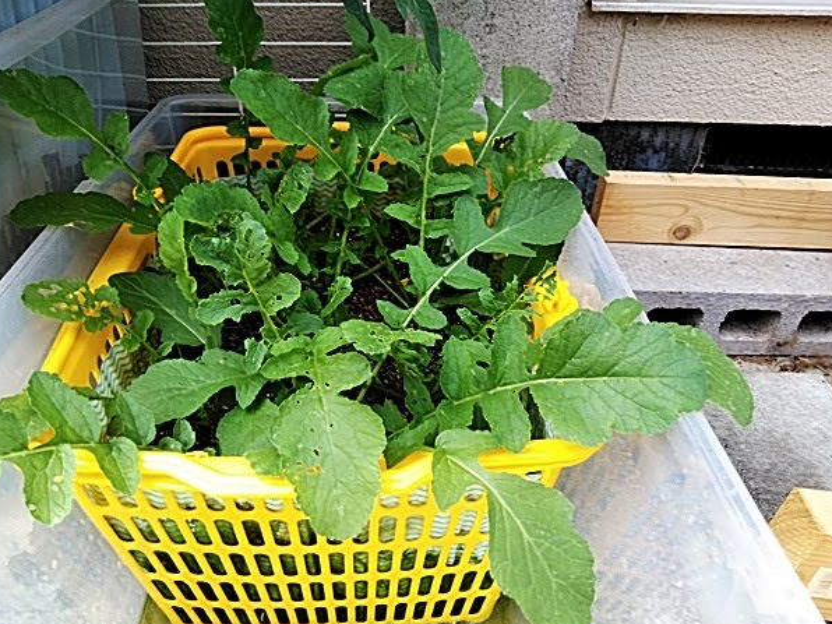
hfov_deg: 61.6
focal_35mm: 29
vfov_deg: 48.2
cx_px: 434
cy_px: 310
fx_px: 697
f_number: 2.2
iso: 60
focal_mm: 3.46
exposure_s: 1/166
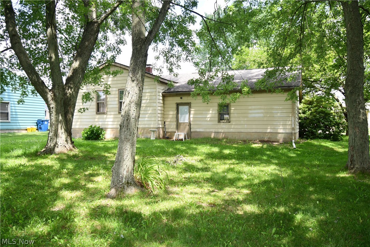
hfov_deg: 65.5
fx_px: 288
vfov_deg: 46.4
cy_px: 124
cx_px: 185
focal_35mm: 28
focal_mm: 19
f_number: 5.6
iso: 250
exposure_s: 1/200
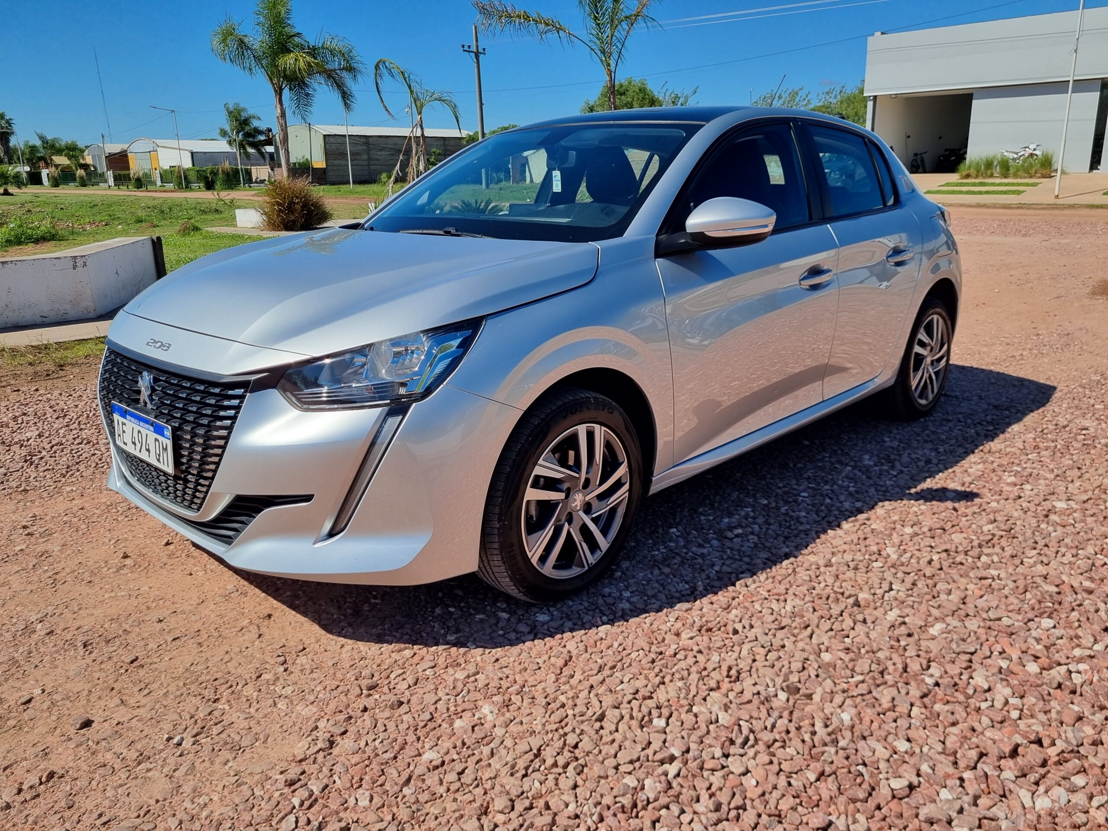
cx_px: 554
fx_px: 832
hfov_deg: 67.3
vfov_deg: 53.1
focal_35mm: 26
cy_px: 416
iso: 50
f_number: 1.8
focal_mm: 5.4
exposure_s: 1/2600
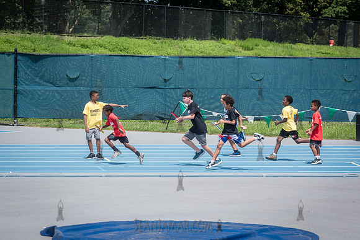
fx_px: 1286
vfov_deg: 10.7
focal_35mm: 129
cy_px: 130
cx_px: 149
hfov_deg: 15.9
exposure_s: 1/2500
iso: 250
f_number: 4.5
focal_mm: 105
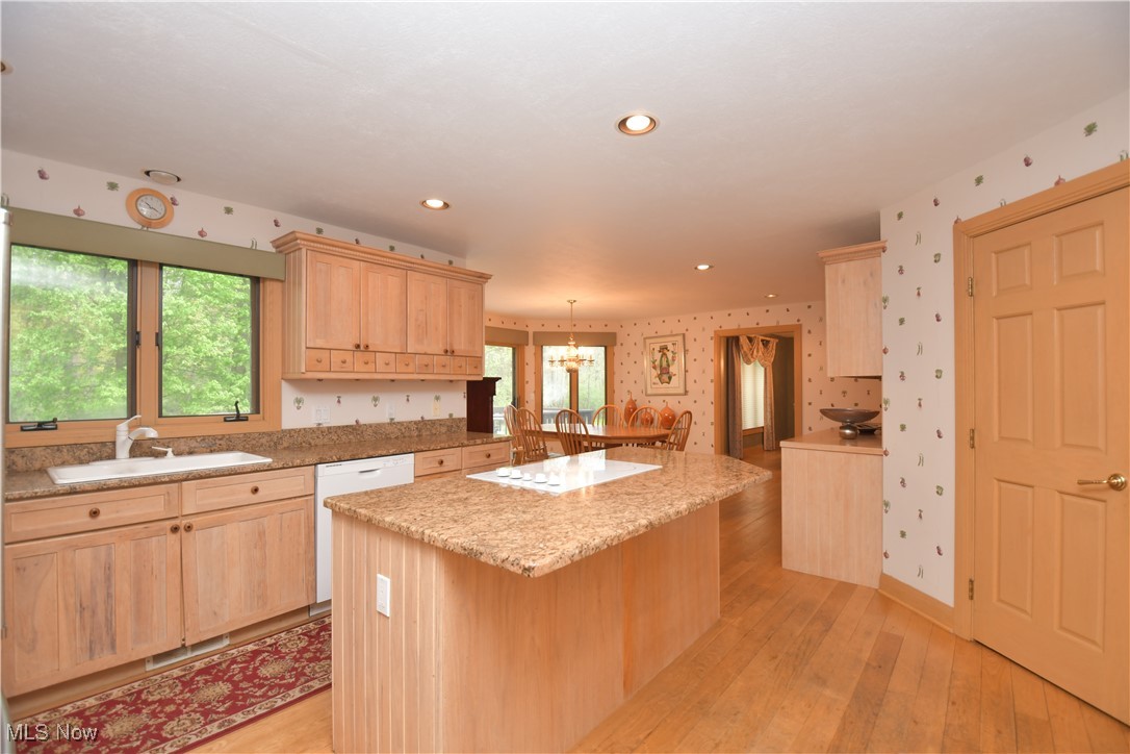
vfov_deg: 77.3
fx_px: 471
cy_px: 377
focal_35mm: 15
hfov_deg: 100.4
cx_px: 565
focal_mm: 10
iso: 450
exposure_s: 1/60
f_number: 4
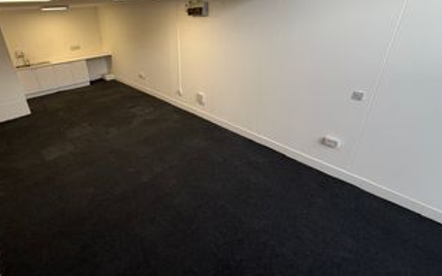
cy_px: 116
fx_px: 229
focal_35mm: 19
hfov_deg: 86.8
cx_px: 174
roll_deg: +3.5
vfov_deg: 61.9
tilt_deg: -25.3
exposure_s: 1/100
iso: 160
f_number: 2.2
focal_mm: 2.22
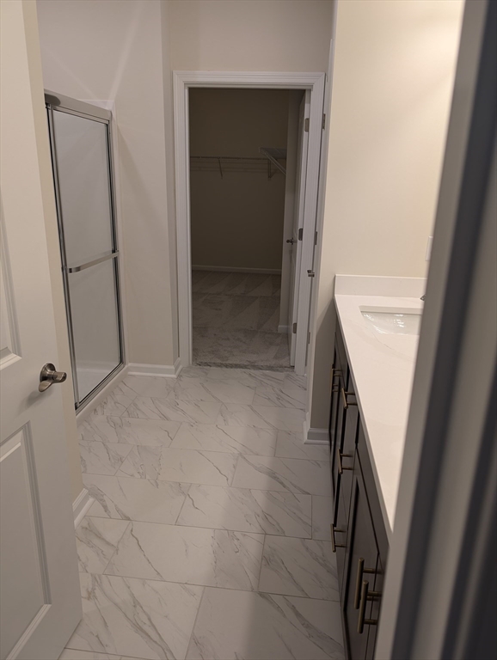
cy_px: 330
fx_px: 458
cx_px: 248
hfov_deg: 56.9
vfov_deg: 71.5
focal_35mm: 24
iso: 22
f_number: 1.68
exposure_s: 1/40
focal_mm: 6.9
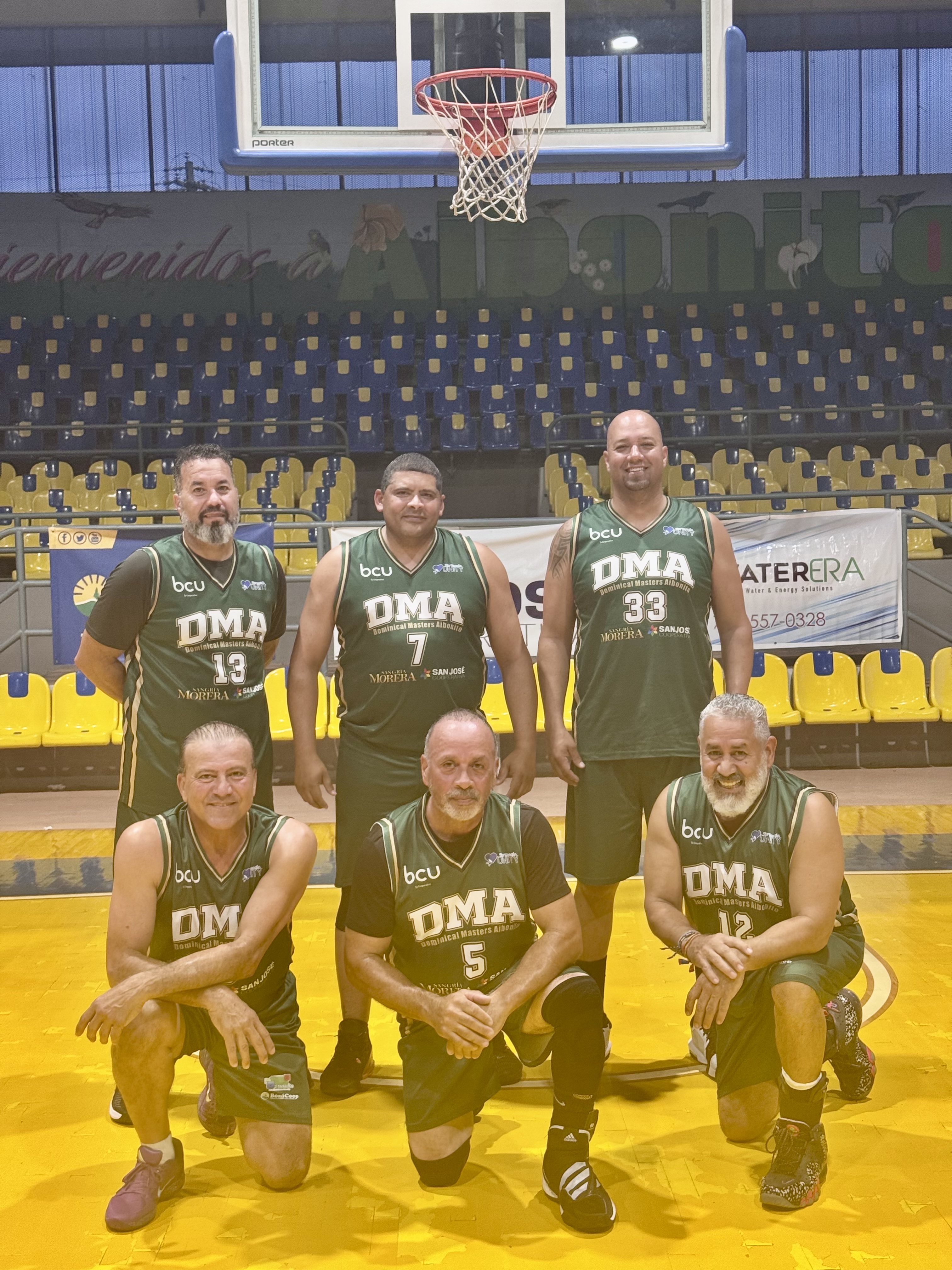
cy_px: 635
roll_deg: +2.1
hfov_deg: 30.3
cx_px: 476
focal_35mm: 48
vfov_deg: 39.7
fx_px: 1760
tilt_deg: -3.2
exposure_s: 1/60
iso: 250
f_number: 1.78
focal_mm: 6.76
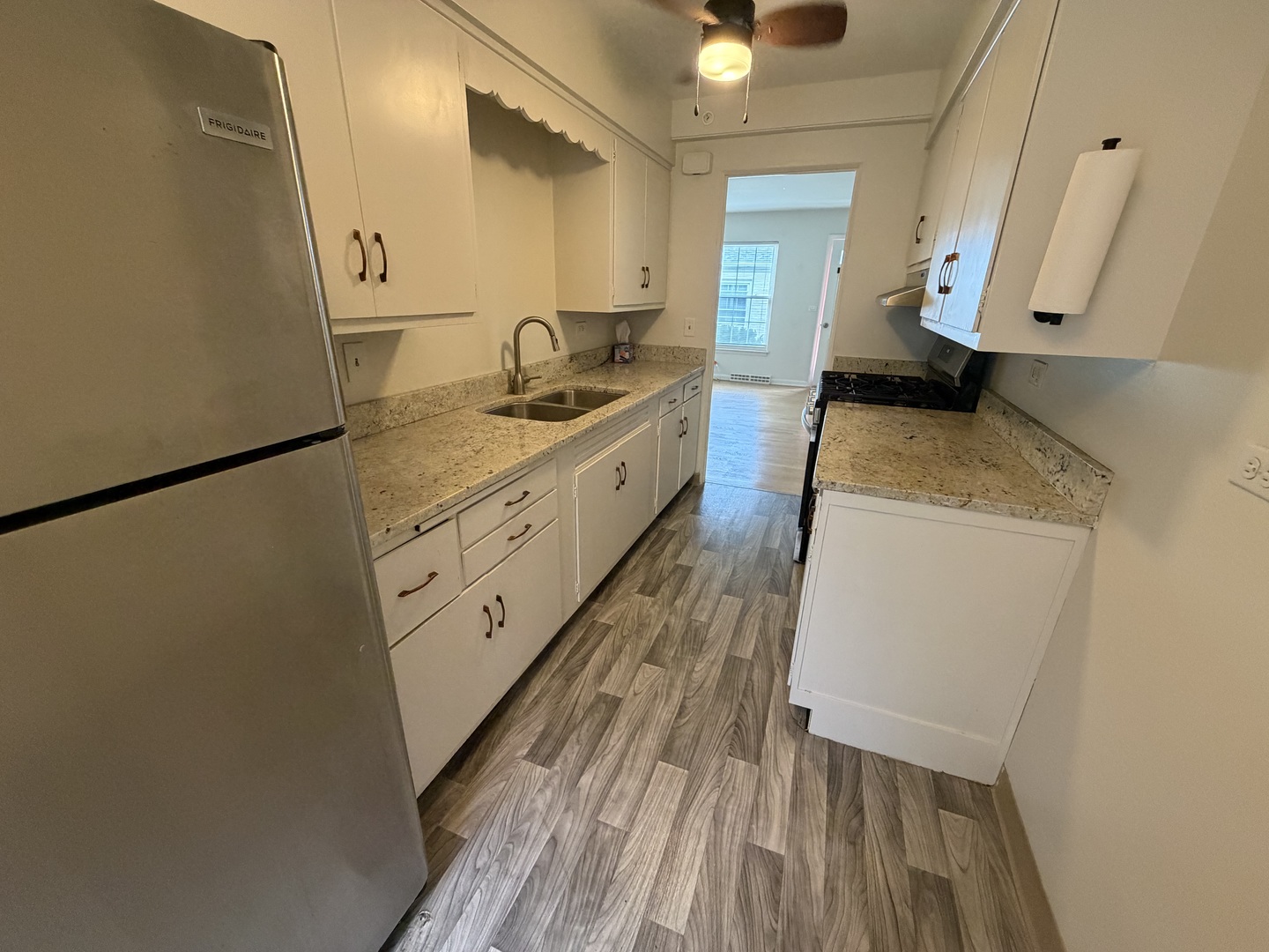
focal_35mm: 14
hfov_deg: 102.1
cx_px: 634
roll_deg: -0.8
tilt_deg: -19.8
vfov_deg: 85.7
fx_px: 513
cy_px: 476
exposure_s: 1/60
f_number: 2.2
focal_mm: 2.22
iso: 500
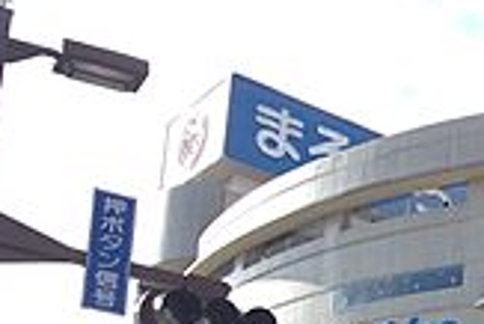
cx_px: 632
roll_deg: -1.2
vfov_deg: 14.2
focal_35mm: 91
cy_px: 458
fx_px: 1225
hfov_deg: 20.4
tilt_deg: +12.4
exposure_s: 1/608
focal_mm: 3.3
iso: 32
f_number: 2.4
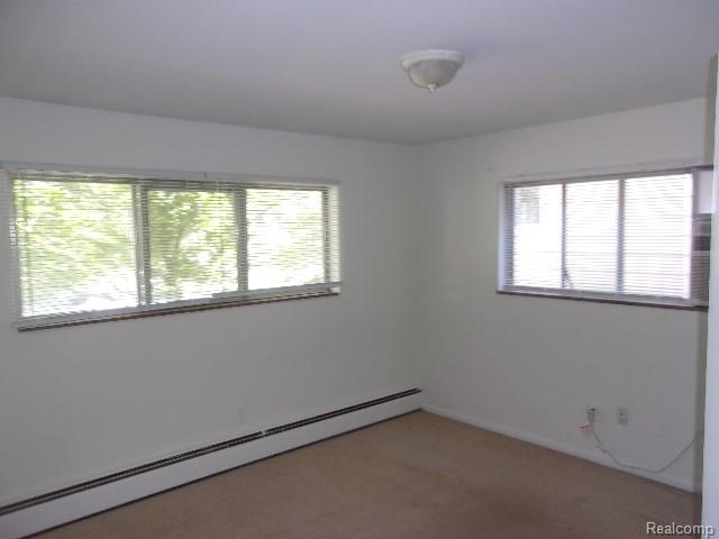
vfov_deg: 51.4
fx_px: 561
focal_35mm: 27
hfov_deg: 65.3
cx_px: 360
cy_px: 270
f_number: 3
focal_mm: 4.9
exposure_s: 1/34
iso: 200
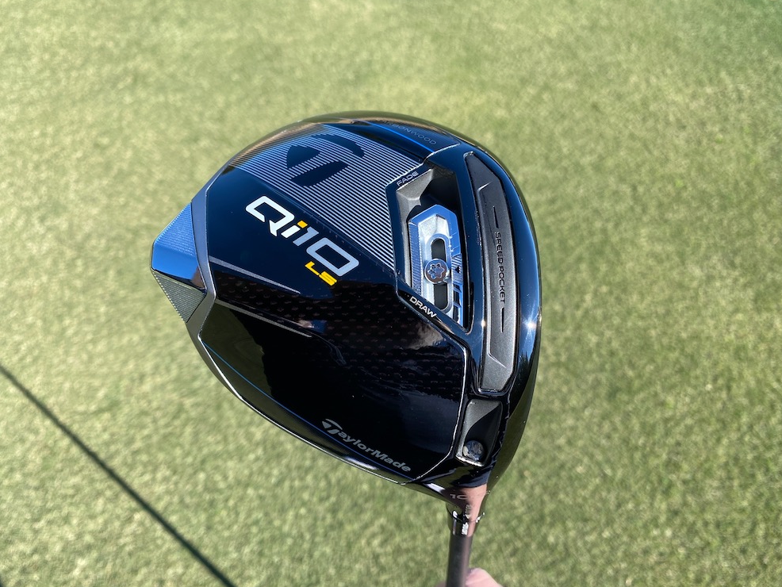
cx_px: 380
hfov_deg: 65.3
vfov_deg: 51.4
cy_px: 286
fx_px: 610
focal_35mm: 27
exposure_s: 1/767
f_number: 1.8
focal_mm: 4.25
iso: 32
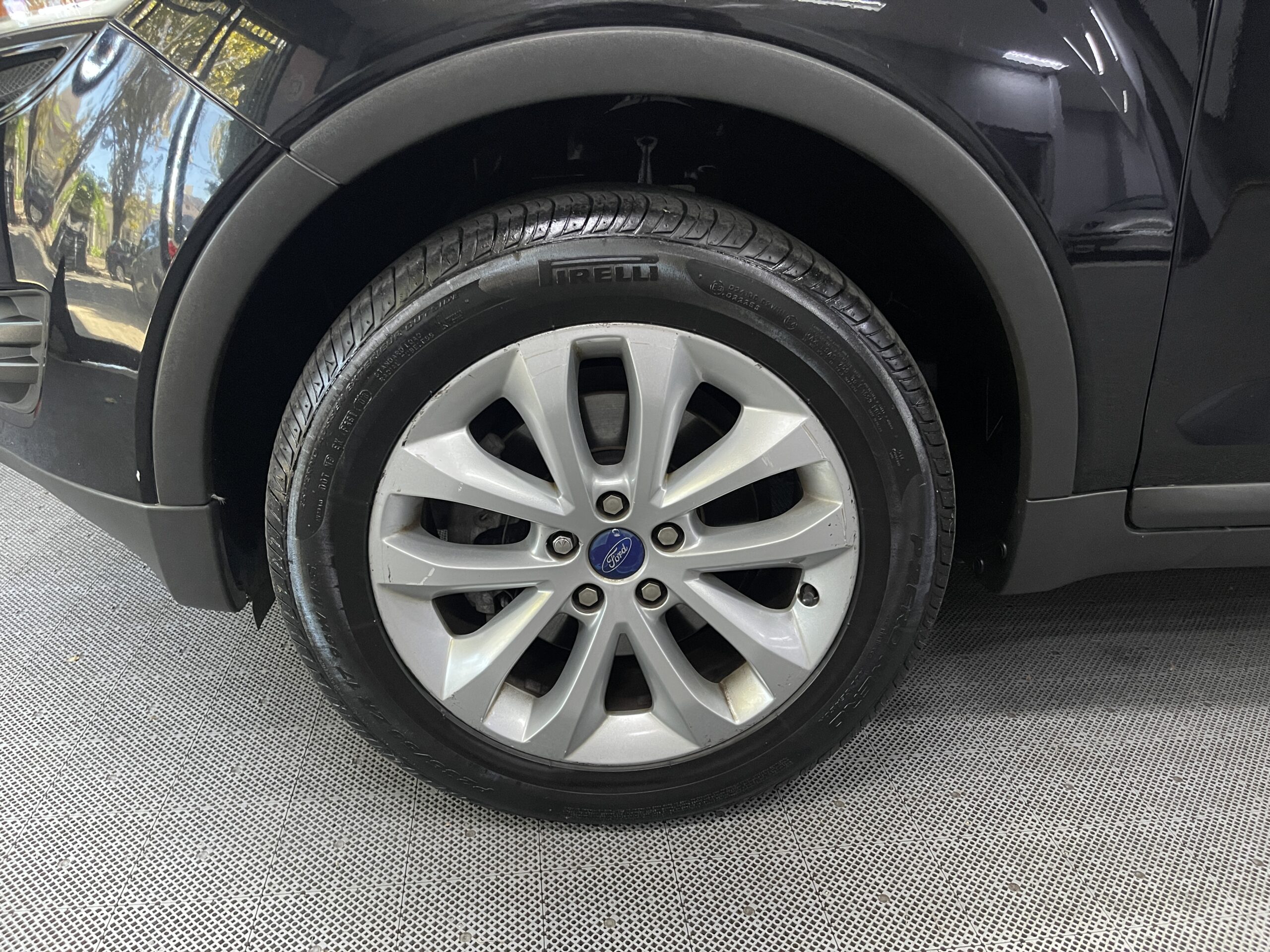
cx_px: 635
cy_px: 476
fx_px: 917
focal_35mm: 25
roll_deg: -3.1
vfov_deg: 54.9
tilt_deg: -23.1
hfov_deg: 69.4
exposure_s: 1/60
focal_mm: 5.1
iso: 400
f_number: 1.6
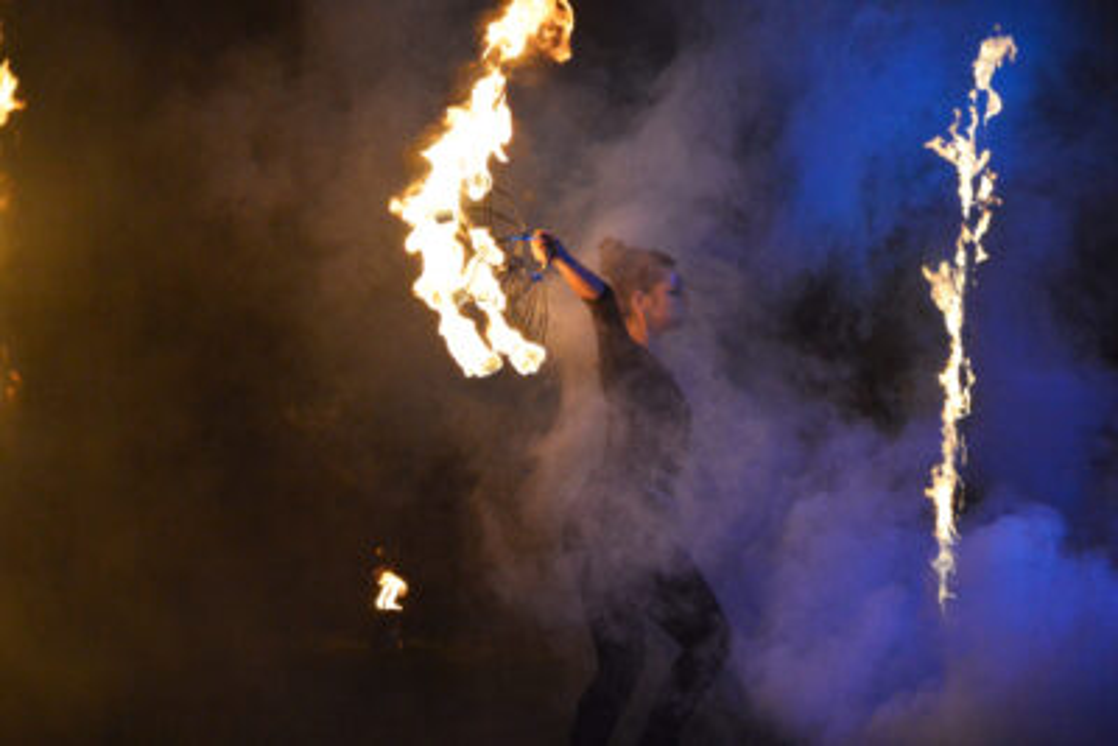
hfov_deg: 13.0
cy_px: 373
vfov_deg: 8.7
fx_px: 4893
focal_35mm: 158
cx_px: 559
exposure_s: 1/250
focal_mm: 105
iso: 3200
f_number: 5.6
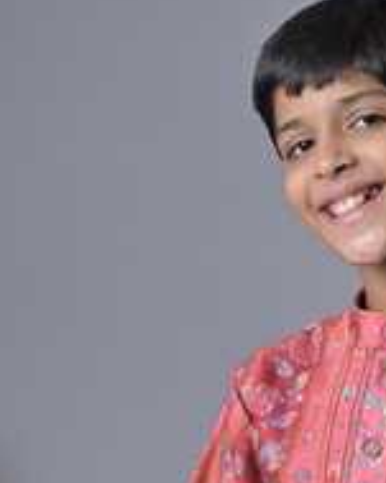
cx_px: 381
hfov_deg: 10.1
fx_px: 2158
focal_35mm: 151
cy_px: 610
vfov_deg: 12.4
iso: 1250
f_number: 3.5
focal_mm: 58
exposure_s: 1/160
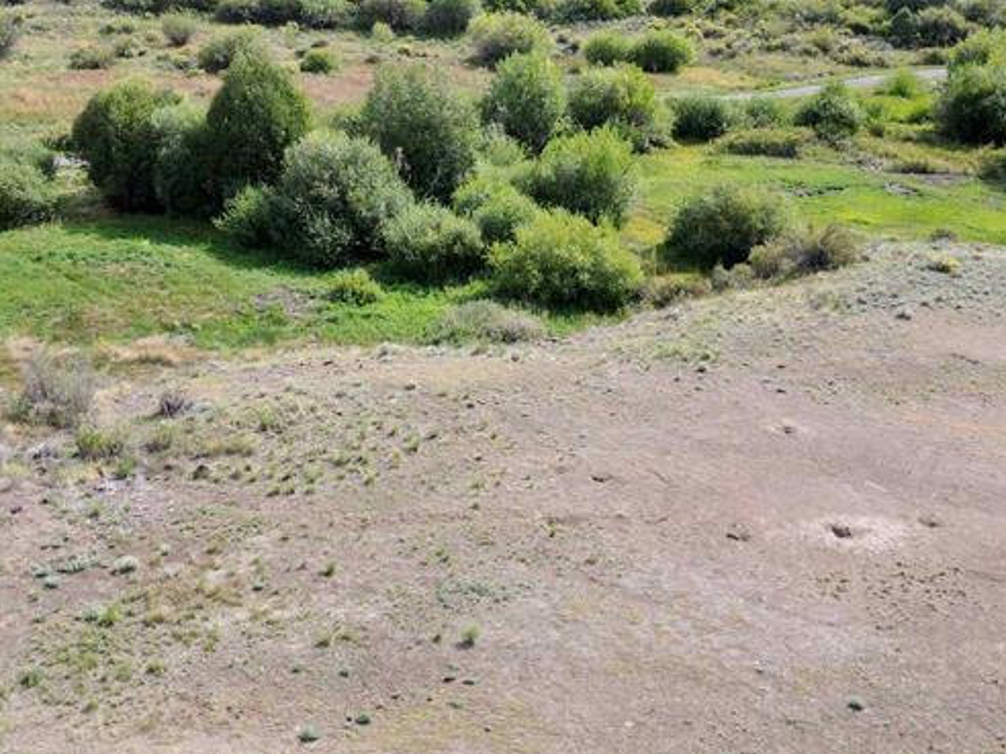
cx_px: 360
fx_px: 1453
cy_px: 131
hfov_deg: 37.9
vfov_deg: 28.4
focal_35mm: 50
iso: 200
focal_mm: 6.72
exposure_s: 1/1500
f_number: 1.7
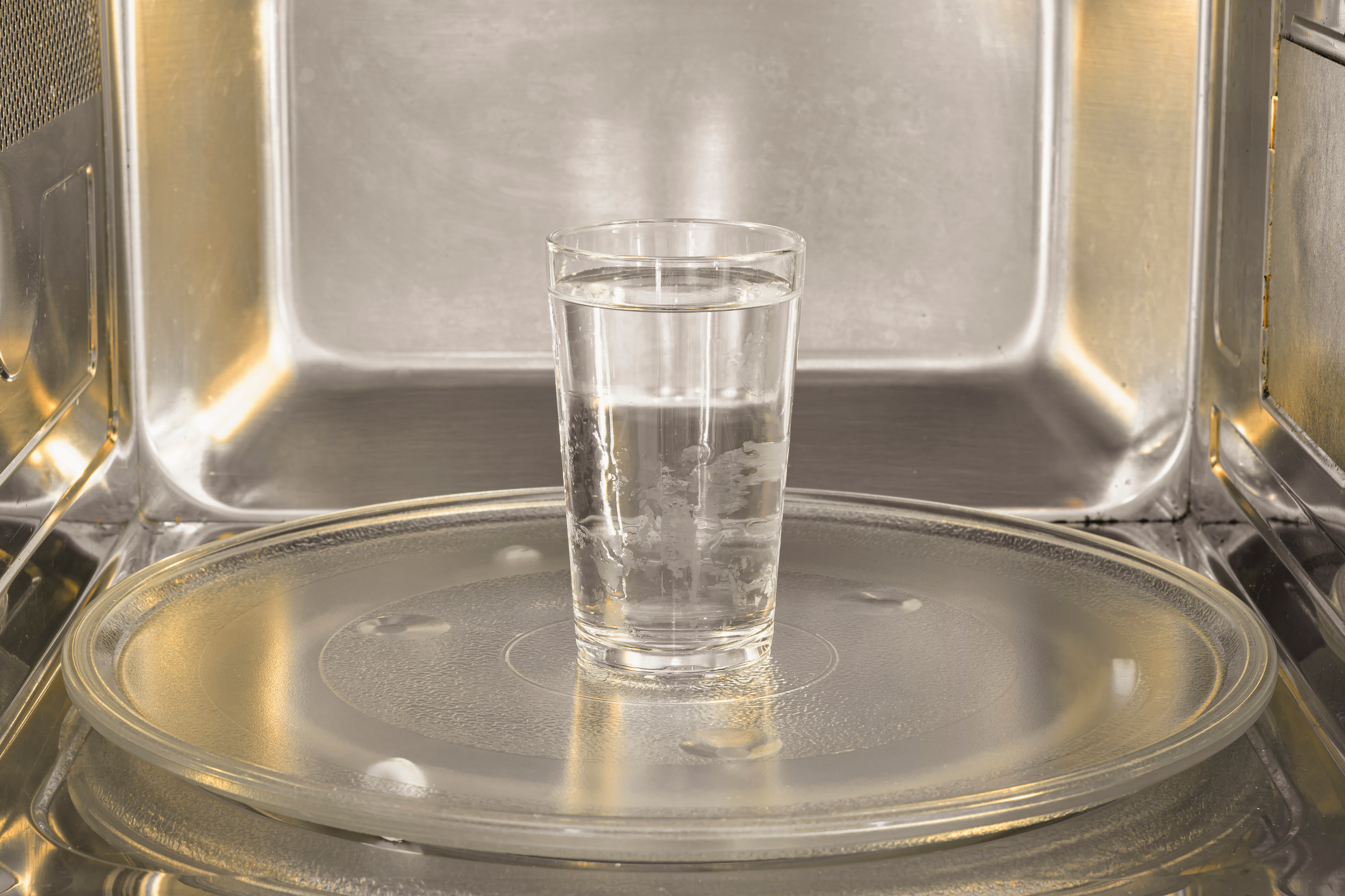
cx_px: 672
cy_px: 448
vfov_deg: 18.2
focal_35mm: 75
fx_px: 2802
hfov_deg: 27.0
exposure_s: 8
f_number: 13
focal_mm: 50
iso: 100
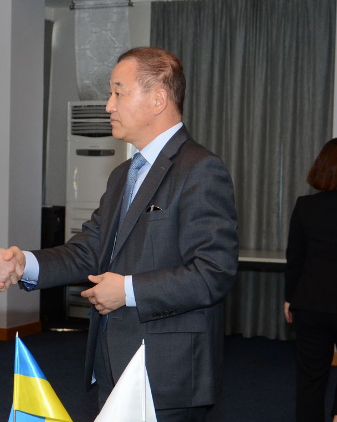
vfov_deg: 24.4
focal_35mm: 78
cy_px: 227
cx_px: -32
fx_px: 973
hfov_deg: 18.9
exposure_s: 1/250
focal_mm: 30
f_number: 5
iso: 640
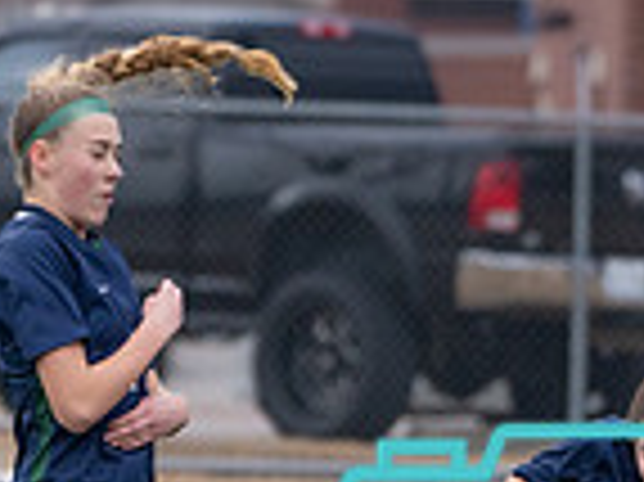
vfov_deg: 1.6
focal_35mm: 941
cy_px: 637
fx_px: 17492
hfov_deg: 2.1
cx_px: 441
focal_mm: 241
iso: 1600
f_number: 5.6
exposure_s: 1/1250
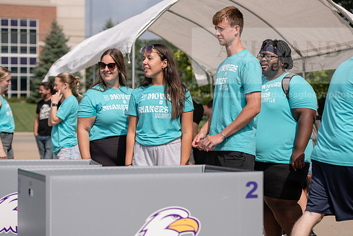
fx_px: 883
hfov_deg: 22.6
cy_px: 109
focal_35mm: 90
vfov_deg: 15.2
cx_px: 172
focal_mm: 82
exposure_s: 1/1000
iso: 64
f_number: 3.5
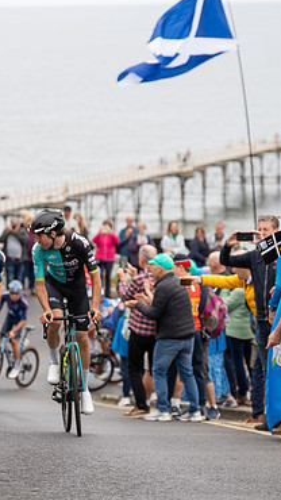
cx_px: -63
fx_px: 2240
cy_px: 253
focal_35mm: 169
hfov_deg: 7.1
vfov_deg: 12.7
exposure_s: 1/1000
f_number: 3.5
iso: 320
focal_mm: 103
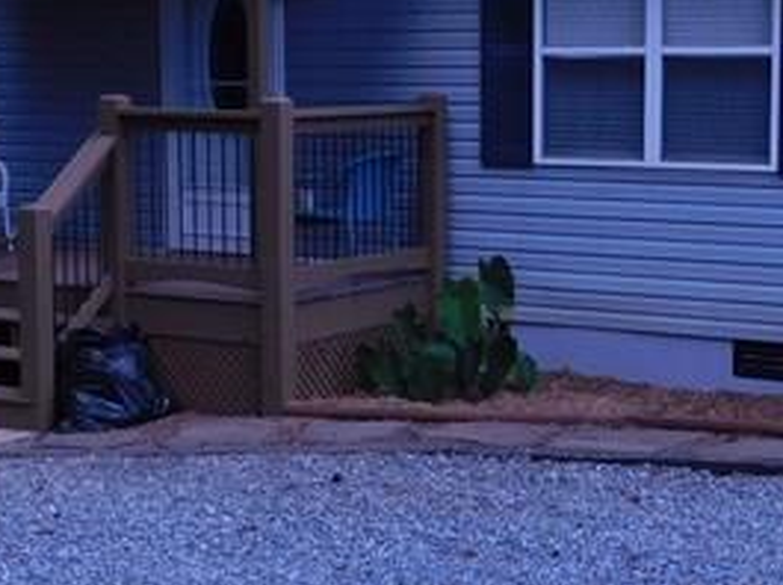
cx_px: 384
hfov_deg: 22.0
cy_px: 328
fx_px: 2010
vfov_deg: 16.6
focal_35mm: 89
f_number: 3
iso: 200
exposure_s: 1/1250
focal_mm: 4
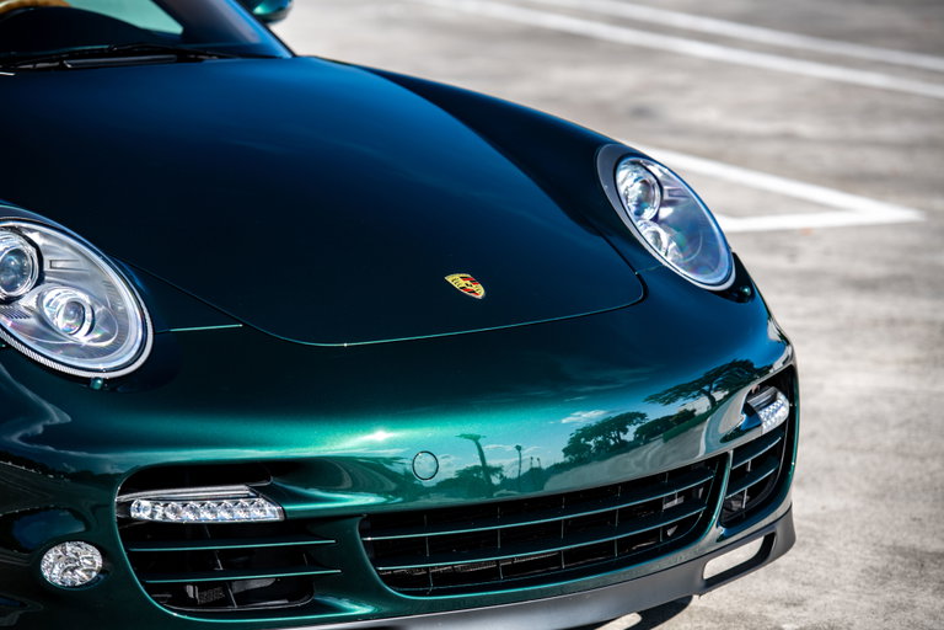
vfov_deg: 9.5
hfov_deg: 14.2
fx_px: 3802
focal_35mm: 145
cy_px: 315
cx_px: 472
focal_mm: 145
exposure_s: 1/320
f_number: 4
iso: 100
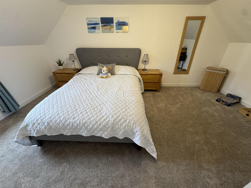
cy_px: 94
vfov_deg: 85.7
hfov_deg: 102.1
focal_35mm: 14
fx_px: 102
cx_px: 126
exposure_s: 1/99
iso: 250
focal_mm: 2.22
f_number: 2.2
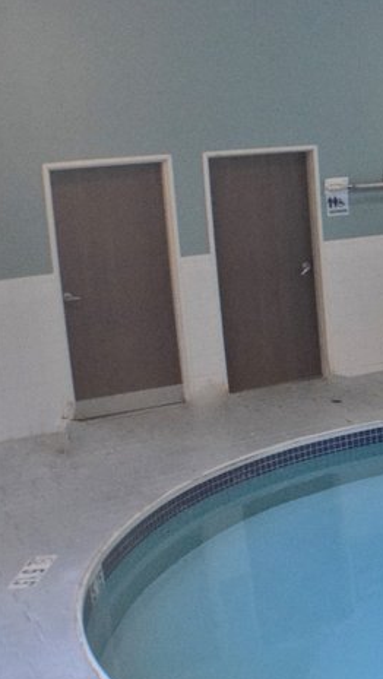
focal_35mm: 83
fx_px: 1497
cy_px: 369
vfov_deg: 25.6
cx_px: 743
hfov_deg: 12.9
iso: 3200
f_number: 3.8
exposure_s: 1/125
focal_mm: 24
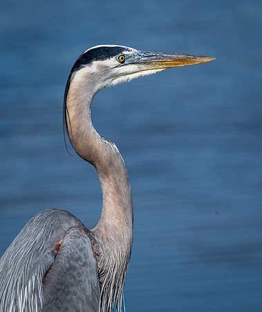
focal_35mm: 690
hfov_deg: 2.3
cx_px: 163
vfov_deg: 2.7
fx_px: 6482
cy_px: 156
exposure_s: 1/640
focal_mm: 500
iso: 500
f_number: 13
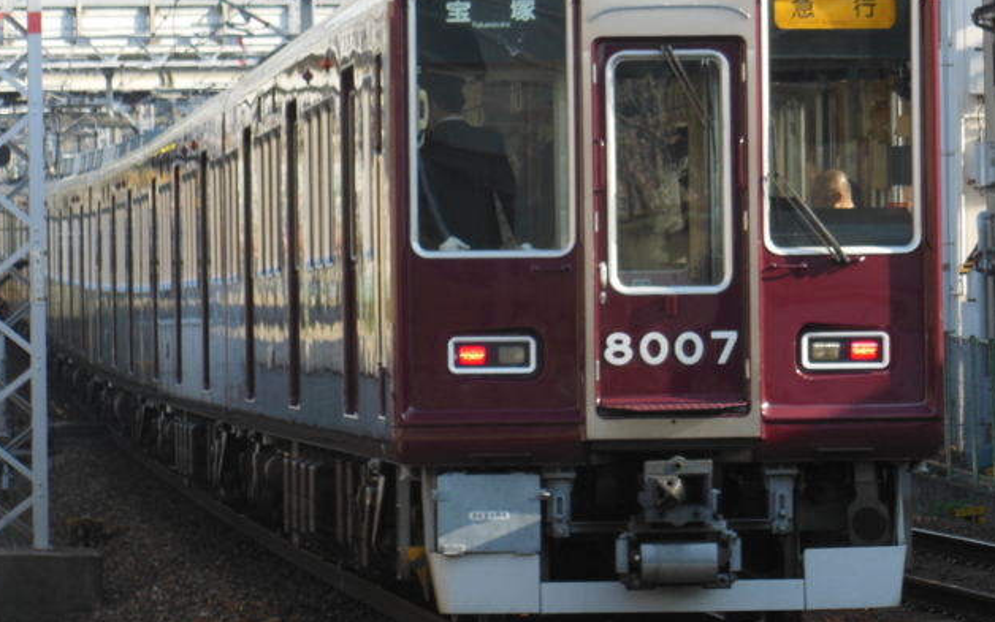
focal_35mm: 297
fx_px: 8057
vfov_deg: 4.4
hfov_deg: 7.1
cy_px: 190
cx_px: 510
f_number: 5.9
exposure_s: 1/250
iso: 250
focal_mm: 39.3
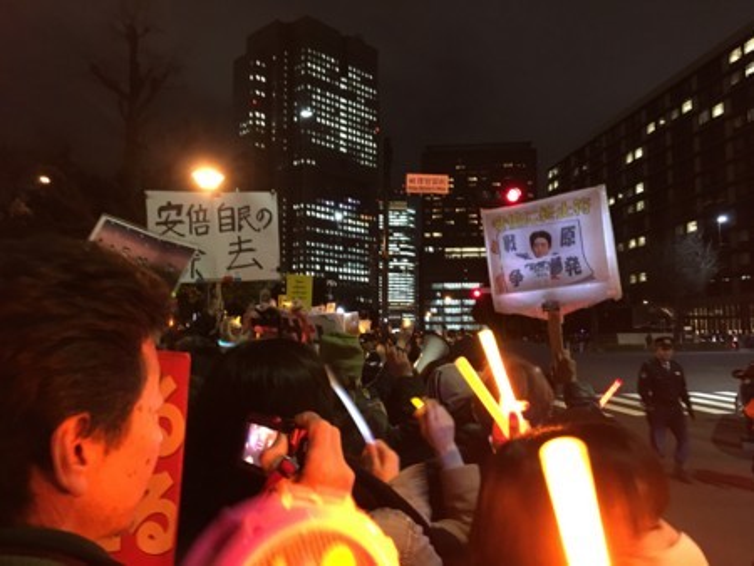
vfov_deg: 48.3
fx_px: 632
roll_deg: -0.2
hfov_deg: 61.6
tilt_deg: +5.9
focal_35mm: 29
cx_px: 377
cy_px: 283
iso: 250
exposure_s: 1/15
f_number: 2.2
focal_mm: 4.15
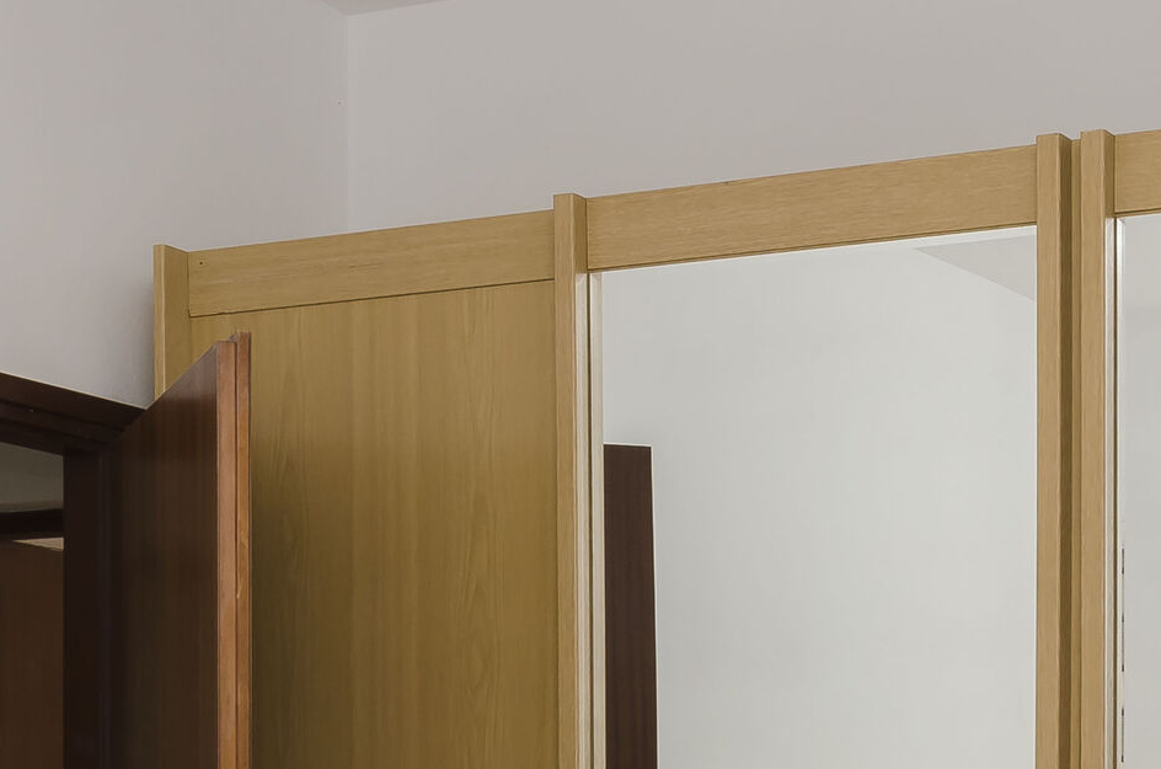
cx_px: 919
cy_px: 1022
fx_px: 2864
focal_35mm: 89
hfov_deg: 22.6
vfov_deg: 14.6
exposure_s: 1/100
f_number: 9
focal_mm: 20
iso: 100
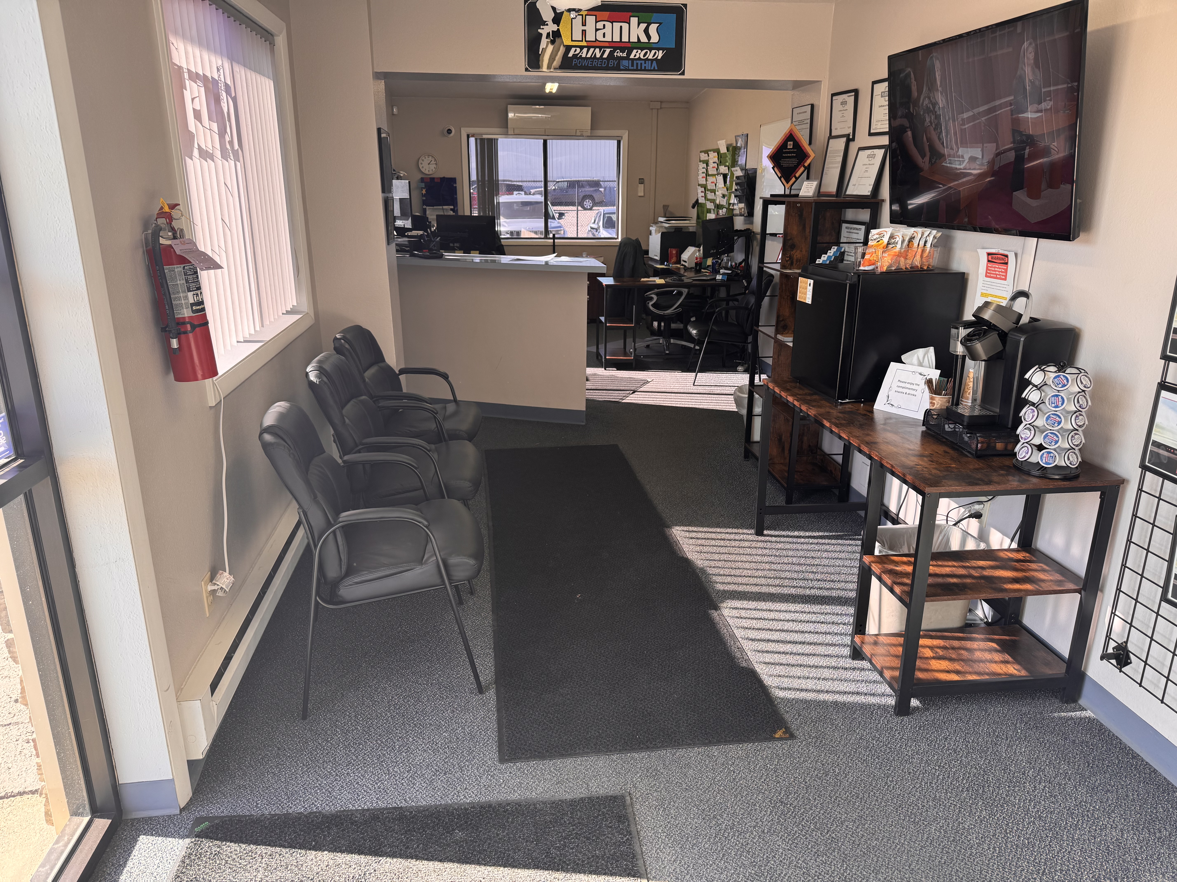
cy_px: 441
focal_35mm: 24
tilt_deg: -18.9
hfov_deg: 71.6
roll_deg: -0.7
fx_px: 816
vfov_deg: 56.8
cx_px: 588
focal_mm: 6.76
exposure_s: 1/150
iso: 80
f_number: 1.78
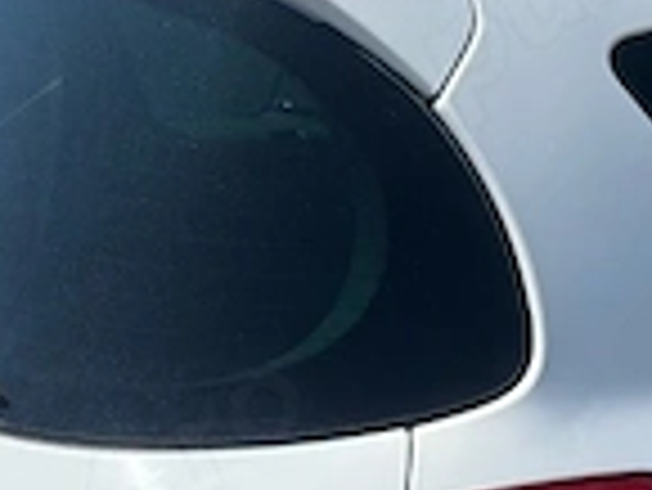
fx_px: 1866
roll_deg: -0.4
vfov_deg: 14.4
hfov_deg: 18.2
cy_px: 602
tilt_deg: -21.2
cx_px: 890
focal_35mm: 99
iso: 100
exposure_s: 1/4975
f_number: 1.78
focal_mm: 6.76
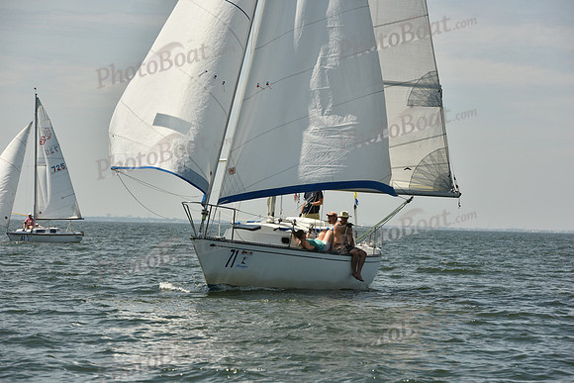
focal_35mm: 160
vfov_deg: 8.6
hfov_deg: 12.8
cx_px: 287
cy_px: 192
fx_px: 2552
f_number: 10
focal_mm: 160
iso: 320
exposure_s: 1/1250
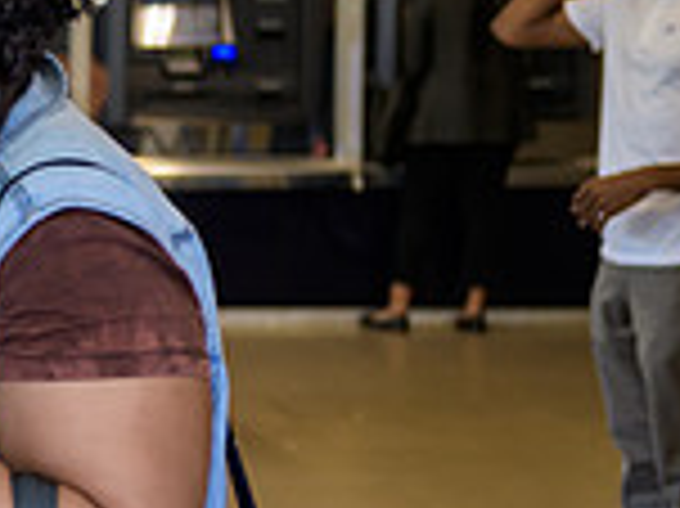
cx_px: -558
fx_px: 3199
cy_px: 205
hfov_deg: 11.3
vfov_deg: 9.1
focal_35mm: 163
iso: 400
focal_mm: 44
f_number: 3.2
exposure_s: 1/125
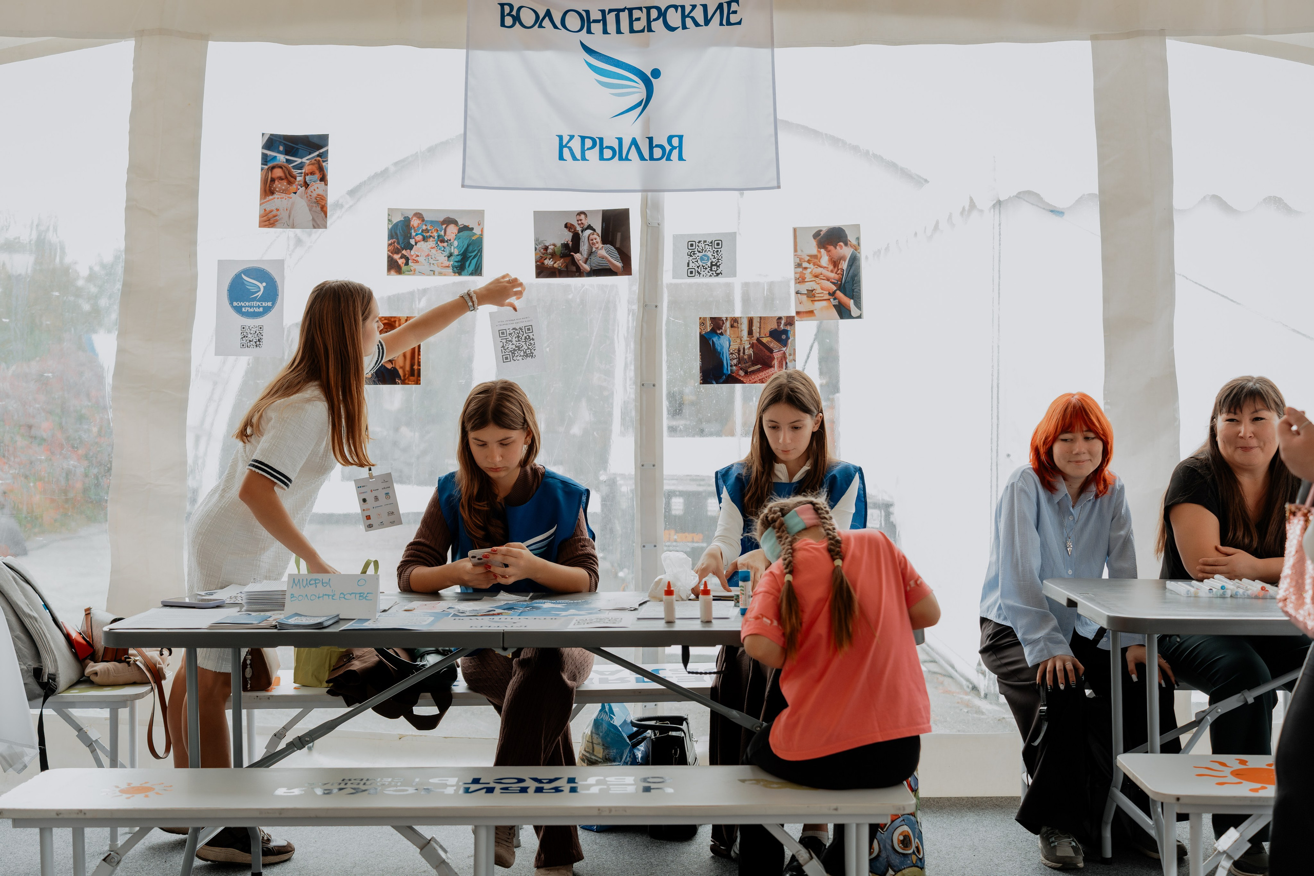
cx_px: 657
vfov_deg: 31.9
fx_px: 1533
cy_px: 438
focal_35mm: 42
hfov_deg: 46.4
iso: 400
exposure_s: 1/250
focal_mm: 42
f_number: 3.2
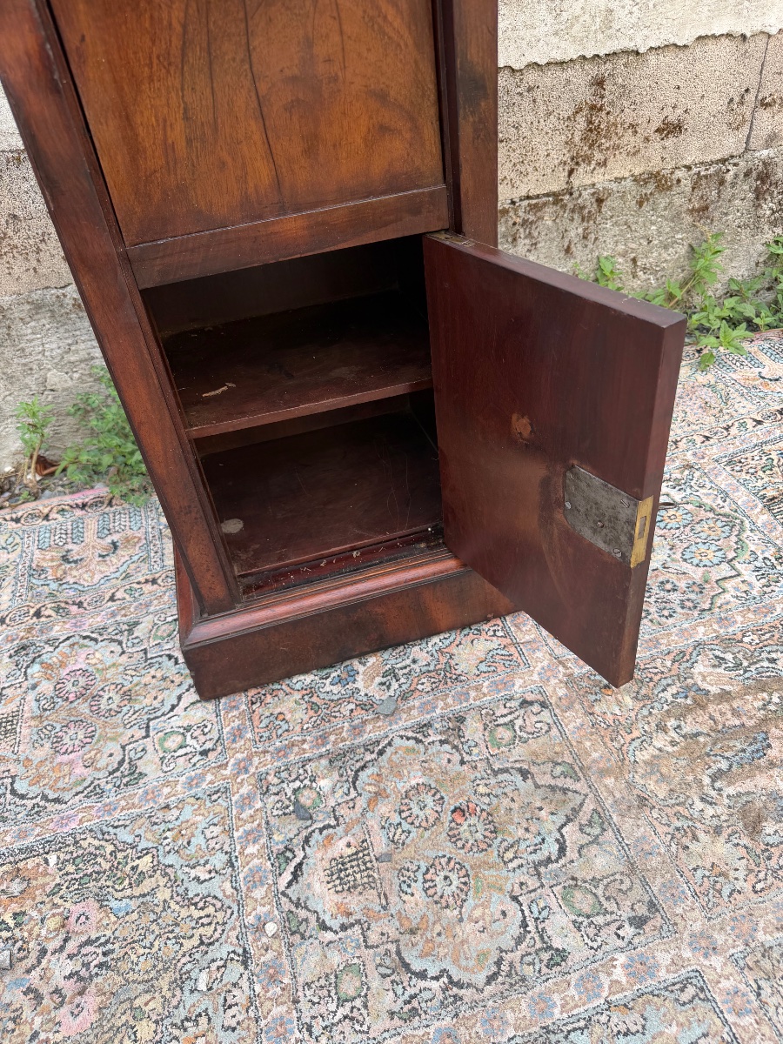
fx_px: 724
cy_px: 522
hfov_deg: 56.8
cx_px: 392
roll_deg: +6.7
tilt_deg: -39.3
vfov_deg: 71.6
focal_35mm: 24
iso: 64
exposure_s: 1/183
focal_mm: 6.76
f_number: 1.78
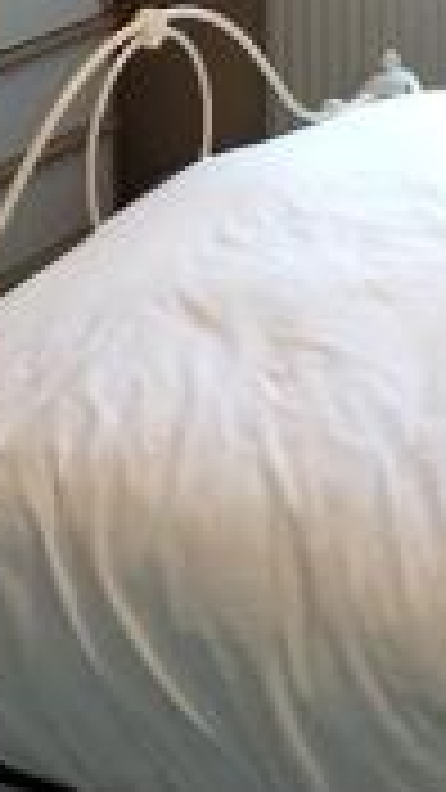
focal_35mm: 90
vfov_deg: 21.8
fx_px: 1892
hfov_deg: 13.4
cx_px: 381
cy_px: -178
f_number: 1.7
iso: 811
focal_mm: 4.71
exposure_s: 1/50.1
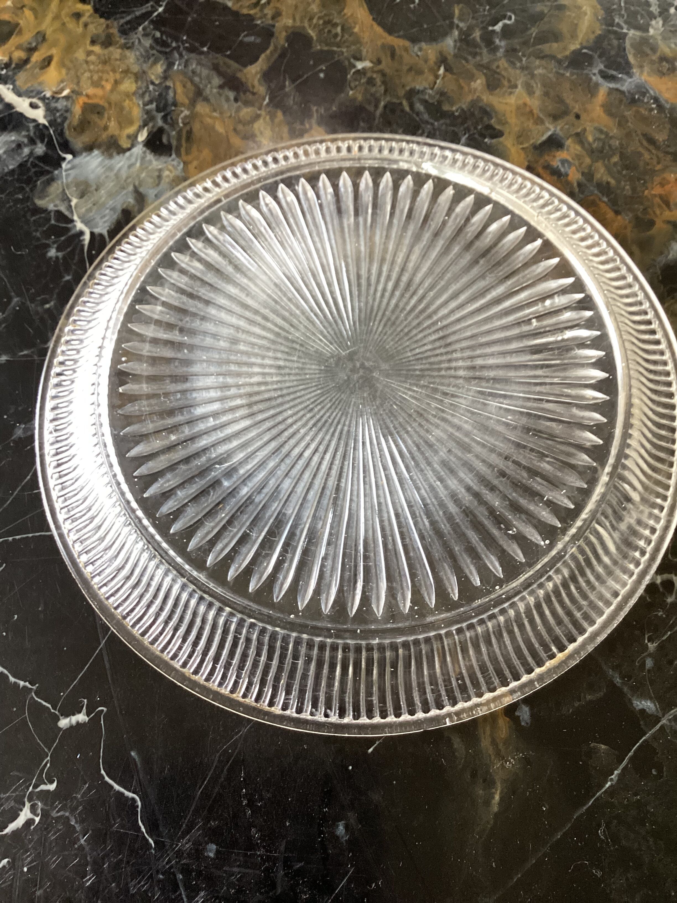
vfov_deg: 58.4
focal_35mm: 31
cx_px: 338
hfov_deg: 45.4
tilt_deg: -69.1
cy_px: 452
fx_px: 808
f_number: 2.4
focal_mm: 3.3
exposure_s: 1/60
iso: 160
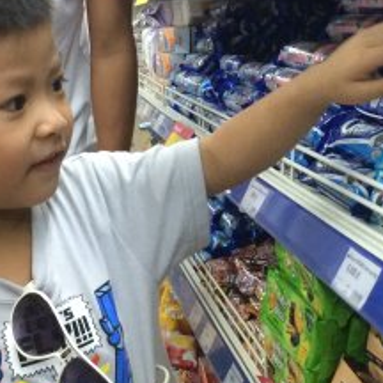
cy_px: 53
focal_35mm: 79
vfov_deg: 21.5
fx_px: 989
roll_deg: +1.7
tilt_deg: -2.4
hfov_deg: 21.9
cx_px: 215
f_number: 2.2
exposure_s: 1/30
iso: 250
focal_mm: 4.15
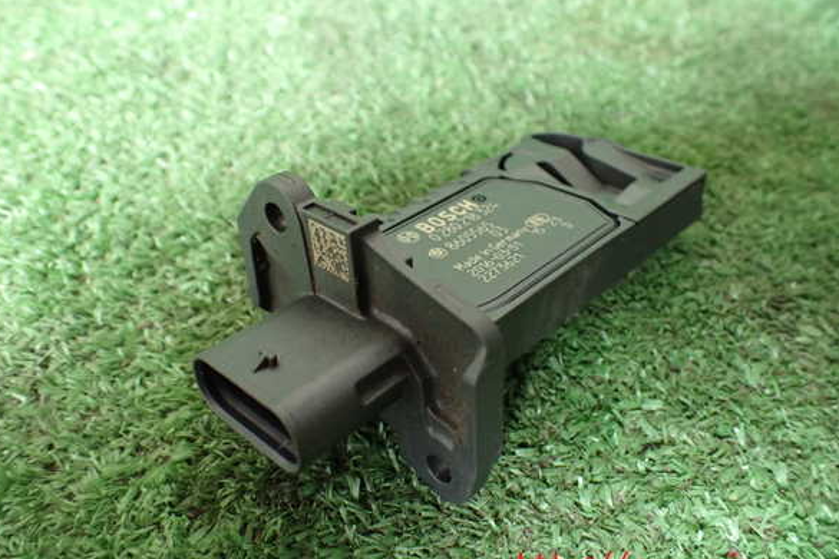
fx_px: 746
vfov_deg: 41.1
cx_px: 412
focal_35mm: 32
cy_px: 262
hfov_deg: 58.7
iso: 800
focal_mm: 5.4
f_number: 2.3
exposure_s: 1/125
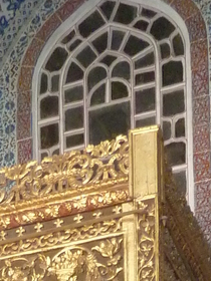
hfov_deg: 13.2
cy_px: 599
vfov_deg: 14.5
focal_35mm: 107
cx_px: -88
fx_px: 870
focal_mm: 4.1
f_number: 3.3
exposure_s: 1/8
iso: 400
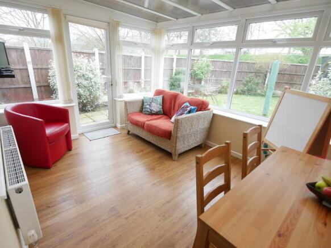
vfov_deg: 71.6
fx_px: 172
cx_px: 166
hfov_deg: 87.7
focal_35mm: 18
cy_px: 124
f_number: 4
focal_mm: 9
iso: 400
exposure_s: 1/60
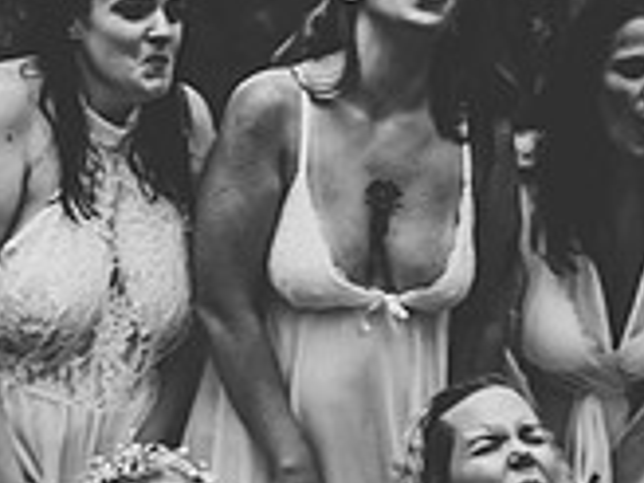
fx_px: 4428
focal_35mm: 238
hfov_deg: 8.3
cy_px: 540
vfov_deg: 6.2
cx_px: -35
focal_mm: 70
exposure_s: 1/160
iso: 1000
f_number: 2.8
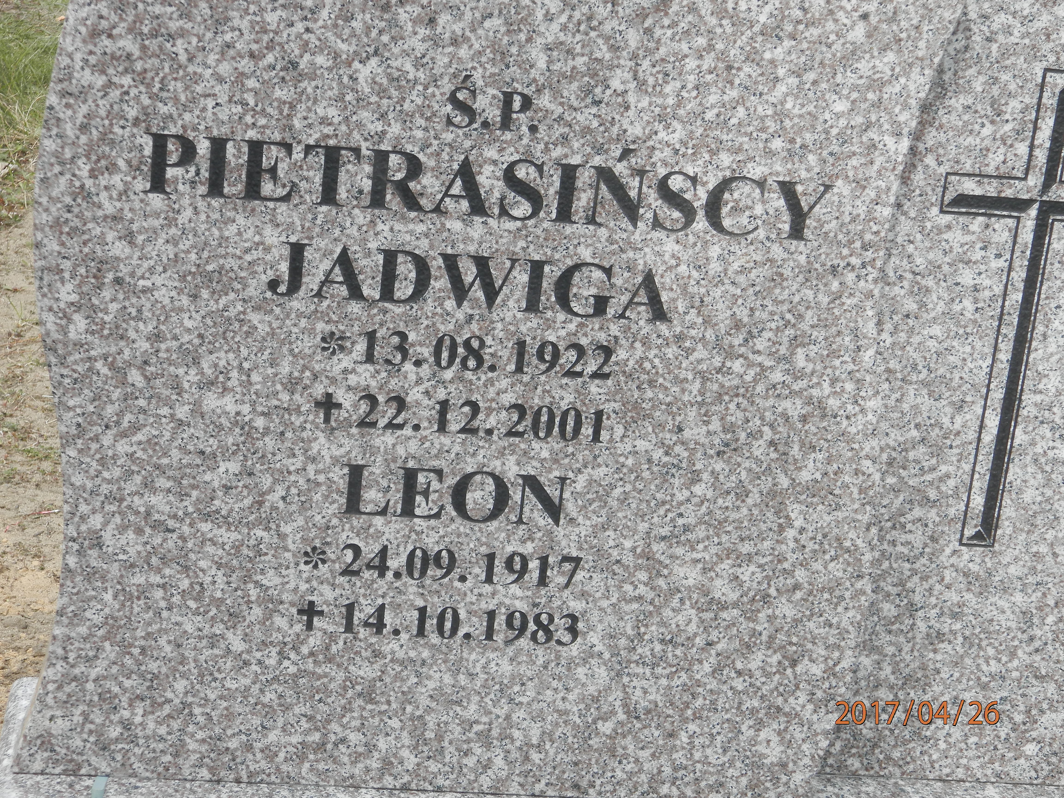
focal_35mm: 82
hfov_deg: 23.8
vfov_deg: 18.0
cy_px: 399
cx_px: 532
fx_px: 2520
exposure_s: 1/200
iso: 80
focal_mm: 14.6
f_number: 4.2
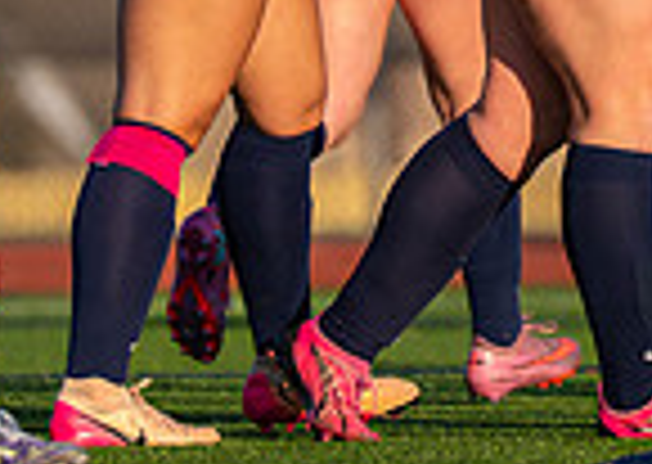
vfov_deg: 1.1
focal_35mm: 1270
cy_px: -274
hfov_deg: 1.6
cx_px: 706
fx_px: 23473
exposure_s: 1/3200
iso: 200
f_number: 2.8
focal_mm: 200
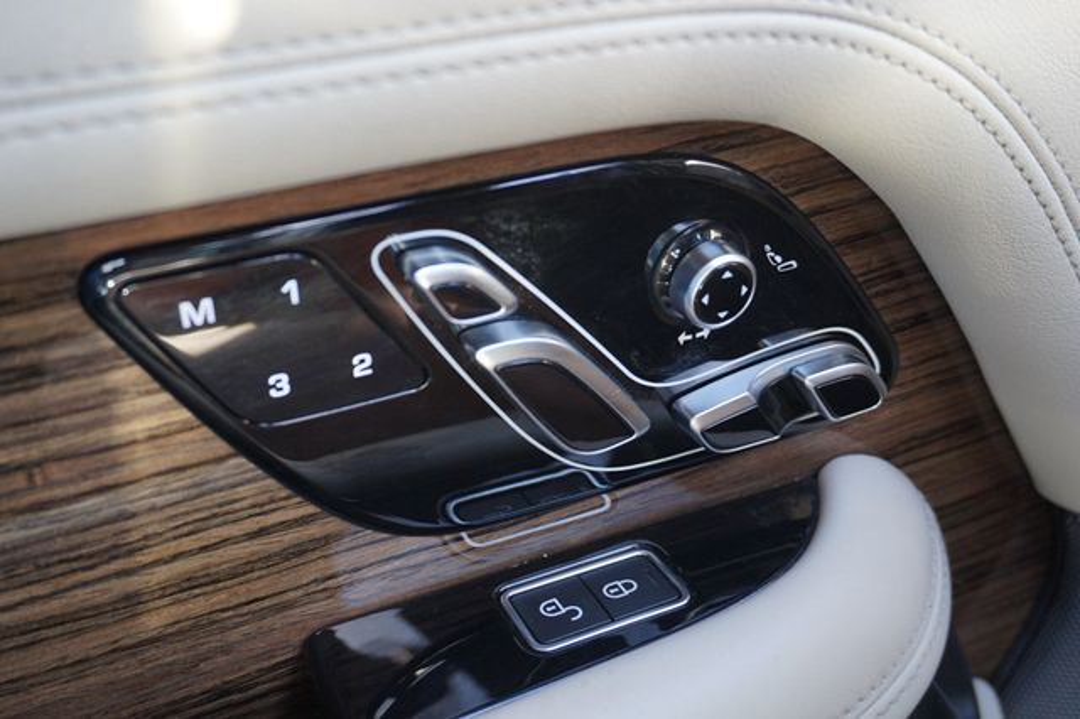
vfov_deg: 34.2
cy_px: 360
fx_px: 1169
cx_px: 540
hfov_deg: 49.6
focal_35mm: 39
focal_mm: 26
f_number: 4.5
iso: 400
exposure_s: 1/60
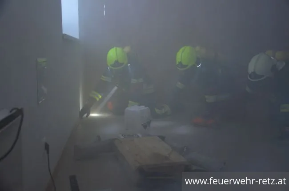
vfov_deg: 35.3
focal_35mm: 38
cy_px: 96
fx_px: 300
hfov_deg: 51.4
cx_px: 144
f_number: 4
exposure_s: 1/30
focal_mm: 25
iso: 1600
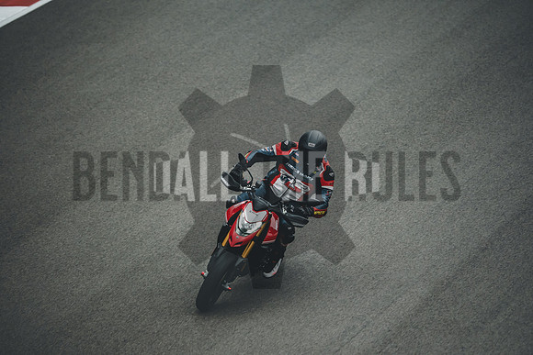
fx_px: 4442
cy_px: 178
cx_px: 266
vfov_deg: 4.6
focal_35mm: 300
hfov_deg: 6.9
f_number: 2
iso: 800
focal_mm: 200
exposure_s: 1/1250
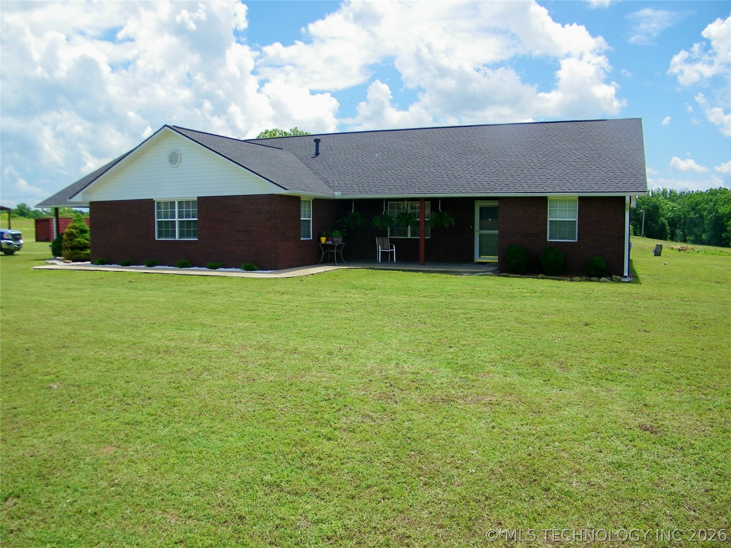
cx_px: 366
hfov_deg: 63.4
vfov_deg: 49.7
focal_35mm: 28
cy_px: 274
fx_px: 591
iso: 80
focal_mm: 5
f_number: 7
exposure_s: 1/250
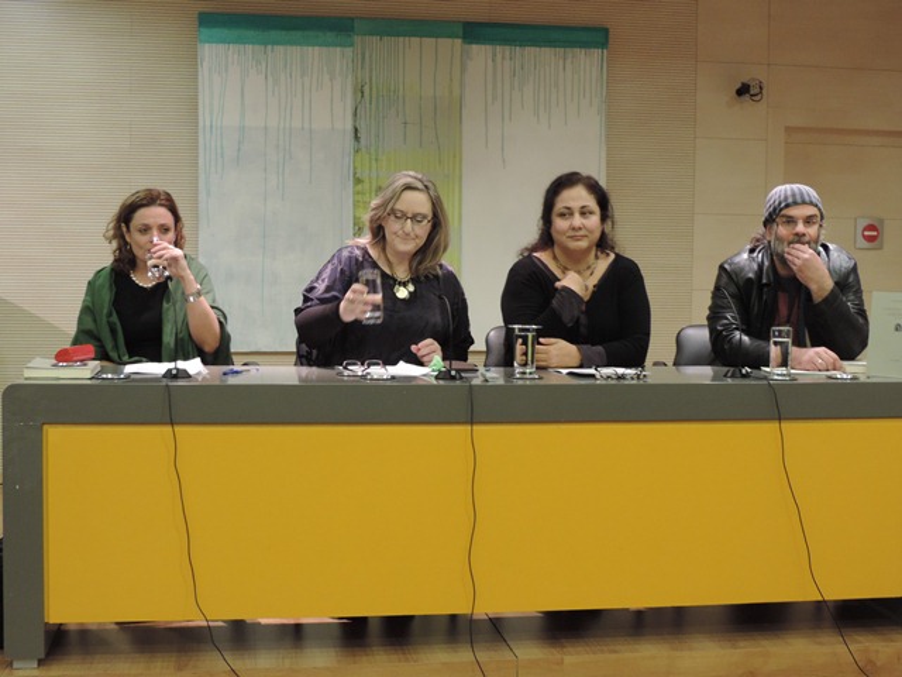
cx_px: 451
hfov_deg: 38.2
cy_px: 338
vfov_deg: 29.1
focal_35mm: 50
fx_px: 1303
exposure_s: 1/20
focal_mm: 8.9
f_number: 3.6
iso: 400
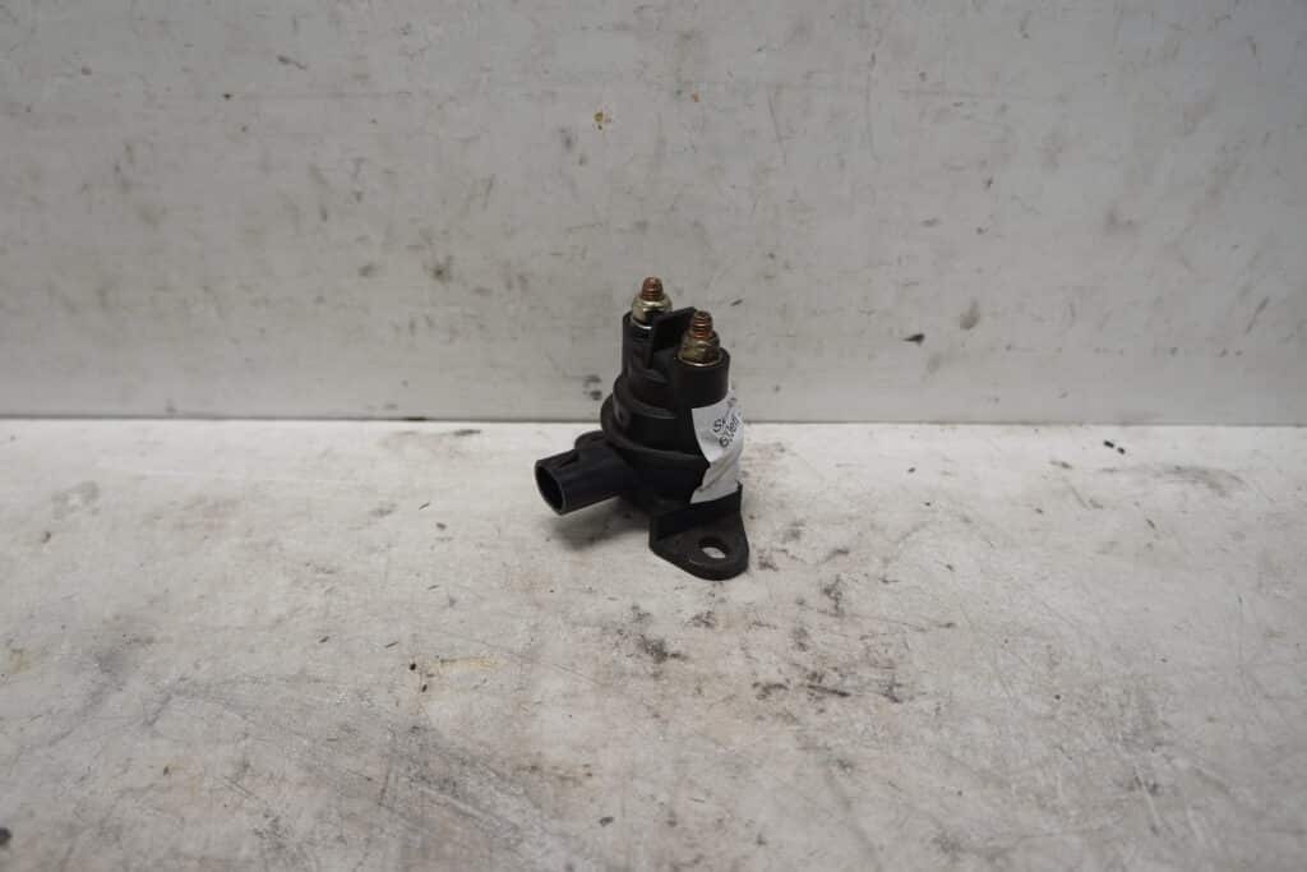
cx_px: 654
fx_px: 980
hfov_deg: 67.4
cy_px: 436
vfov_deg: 47.9
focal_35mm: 27
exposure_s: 1/60
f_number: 4
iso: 100
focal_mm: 18
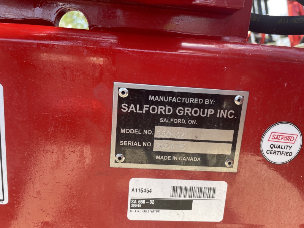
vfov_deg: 53.1
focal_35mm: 26
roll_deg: -4.7
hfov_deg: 67.3
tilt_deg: -10.3
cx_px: 152
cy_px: 114
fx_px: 228
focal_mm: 4.2
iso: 32
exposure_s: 1/203
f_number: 1.6
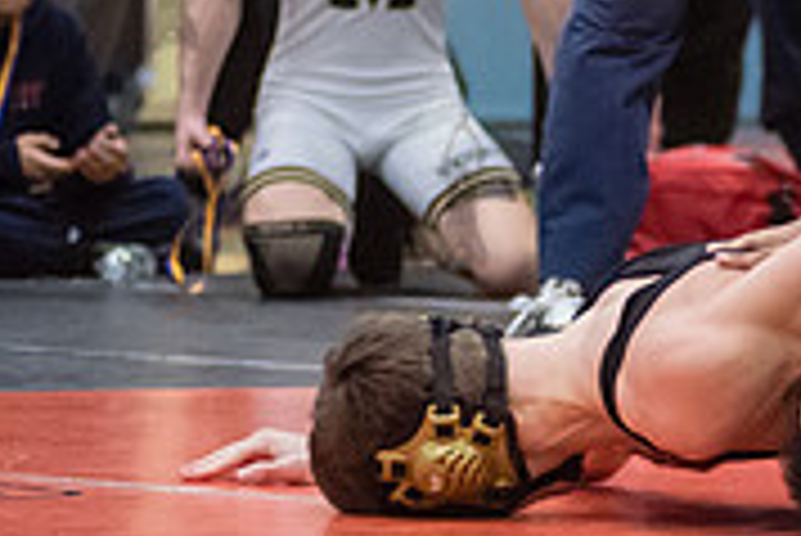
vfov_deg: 3.8
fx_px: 8039
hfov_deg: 5.7
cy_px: 57
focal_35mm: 361
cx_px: 999
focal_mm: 100
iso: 8000
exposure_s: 1/500
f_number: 3.2
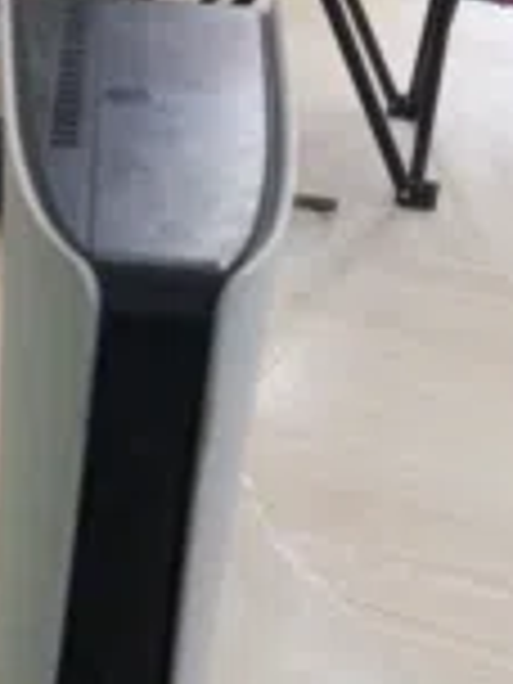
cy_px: 598
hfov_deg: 22.0
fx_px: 1304
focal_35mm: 66
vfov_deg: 28.4
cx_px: 104
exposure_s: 1/60
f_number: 1.79
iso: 942
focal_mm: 4.69
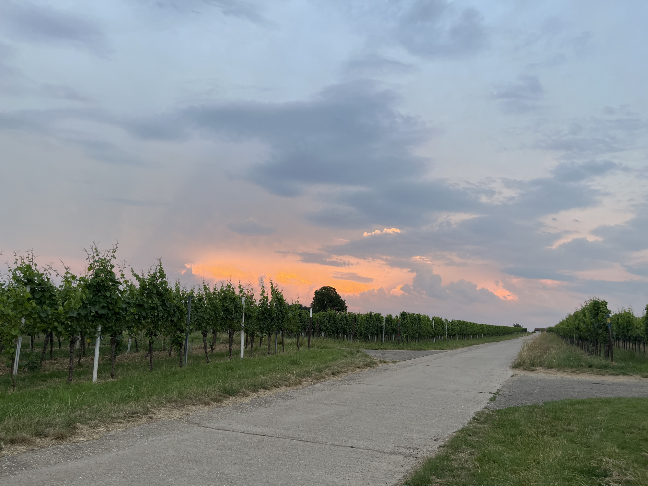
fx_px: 487
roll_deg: -2.0
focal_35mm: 26
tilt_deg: +10.7
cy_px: 243
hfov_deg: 67.3
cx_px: 324
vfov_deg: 53.1
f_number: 1.6
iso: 80
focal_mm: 5.1
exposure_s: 1/121
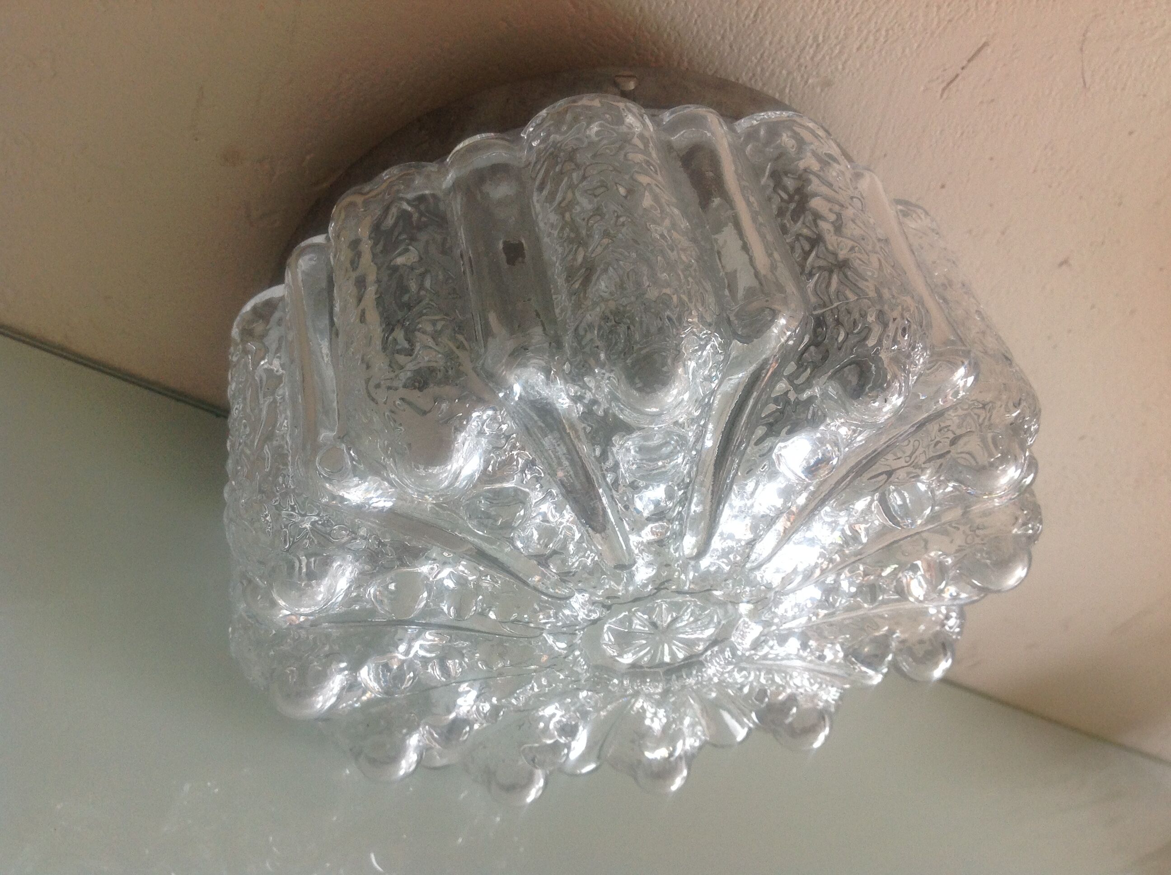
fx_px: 1182
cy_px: 438
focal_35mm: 35
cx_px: 586
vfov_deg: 40.6
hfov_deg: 52.7
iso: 80
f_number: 2.4
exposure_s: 1/120
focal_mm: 4.28
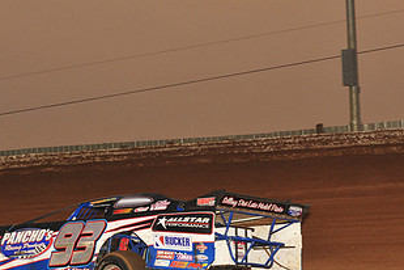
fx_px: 1683
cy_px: 231
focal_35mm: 150
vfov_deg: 9.1
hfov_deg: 13.6
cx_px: 54
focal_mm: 80
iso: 1250
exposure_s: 1/320
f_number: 7.1
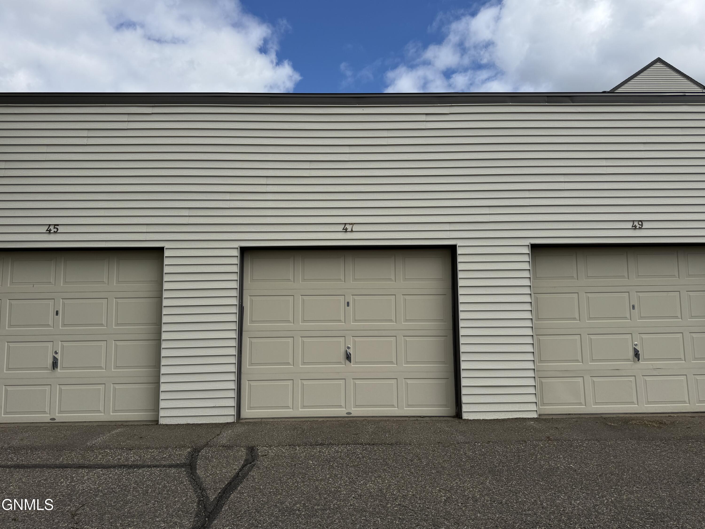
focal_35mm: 24
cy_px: 264
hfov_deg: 71.6
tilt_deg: +5.1
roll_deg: +0.5
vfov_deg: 56.8
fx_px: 489
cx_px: 352
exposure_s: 1/7937
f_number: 1.78
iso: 80
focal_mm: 6.76
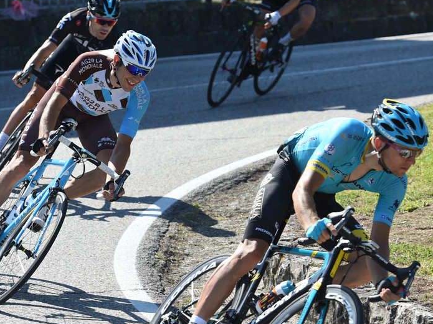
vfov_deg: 6.6
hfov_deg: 8.8
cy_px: 220
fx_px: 2801
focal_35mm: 224
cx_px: 333
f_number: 5.6
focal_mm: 135
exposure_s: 1/1000
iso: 400
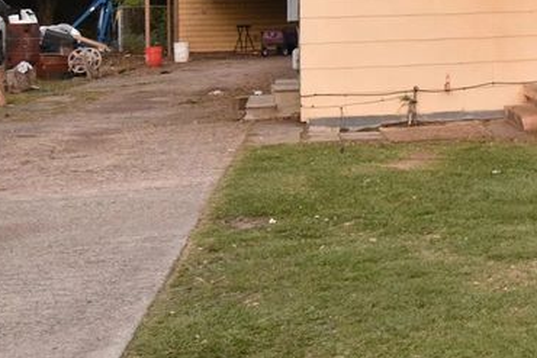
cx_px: 701
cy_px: -47
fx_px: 1239
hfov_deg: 22.0
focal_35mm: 83
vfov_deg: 16.0
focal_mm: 20
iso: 2500
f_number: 6.3
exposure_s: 1/30
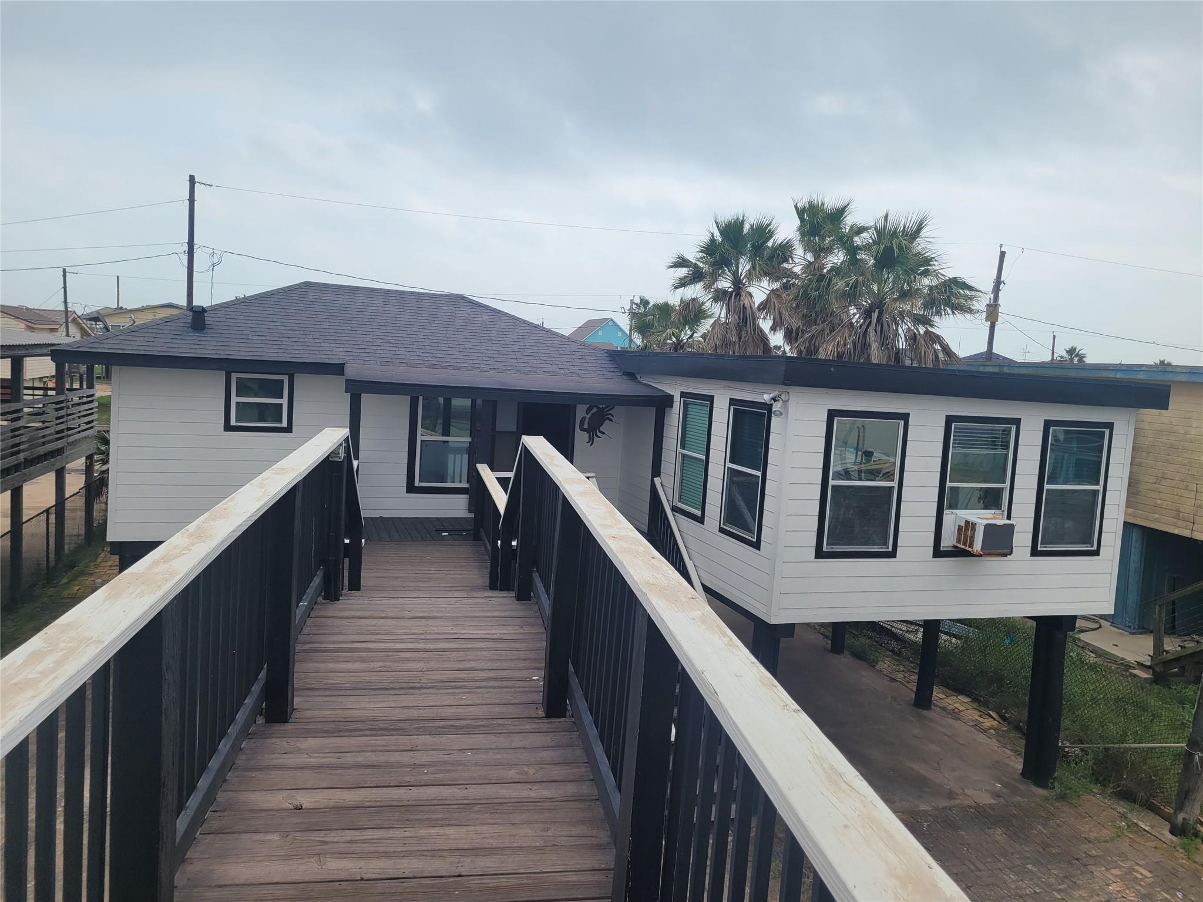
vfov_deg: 53.1
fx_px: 904
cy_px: 451
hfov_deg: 67.3
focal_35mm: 26
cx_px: 602
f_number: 1.8
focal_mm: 5.4
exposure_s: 1/2151
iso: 40
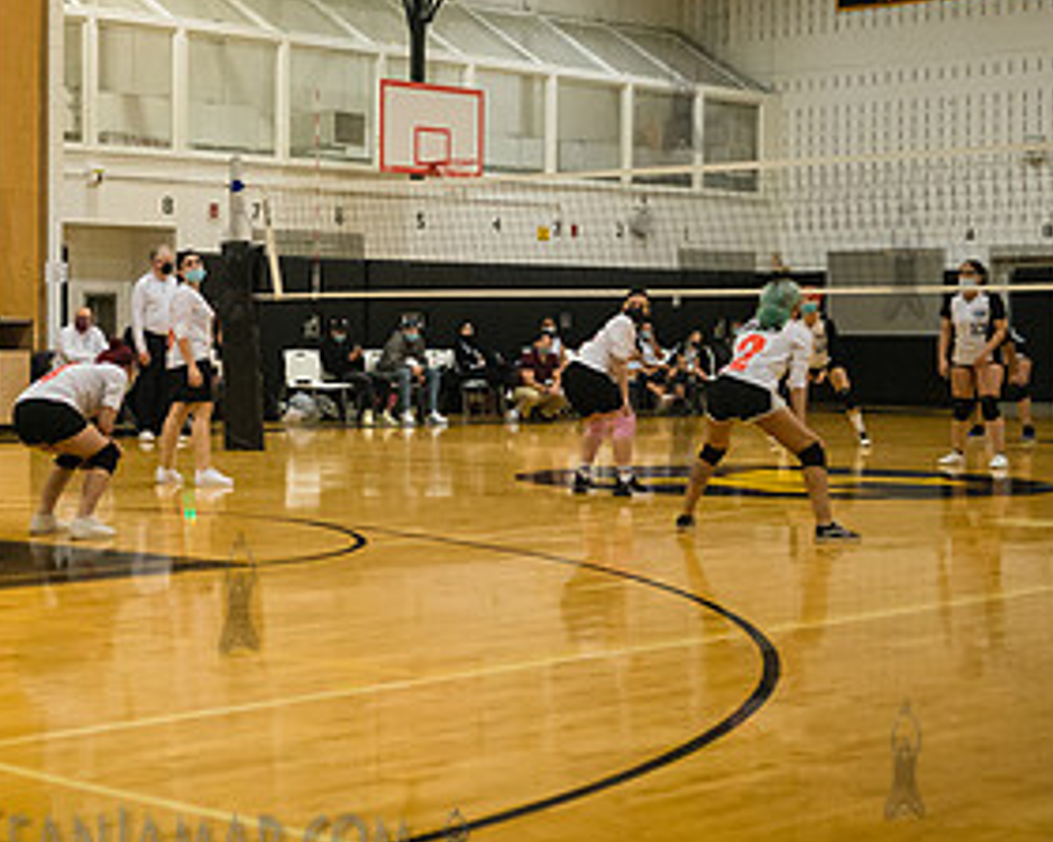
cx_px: 166
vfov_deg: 21.0
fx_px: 2275
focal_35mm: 73
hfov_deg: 25.5
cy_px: 363
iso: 4000
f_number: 2.8
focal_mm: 35
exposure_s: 1/320
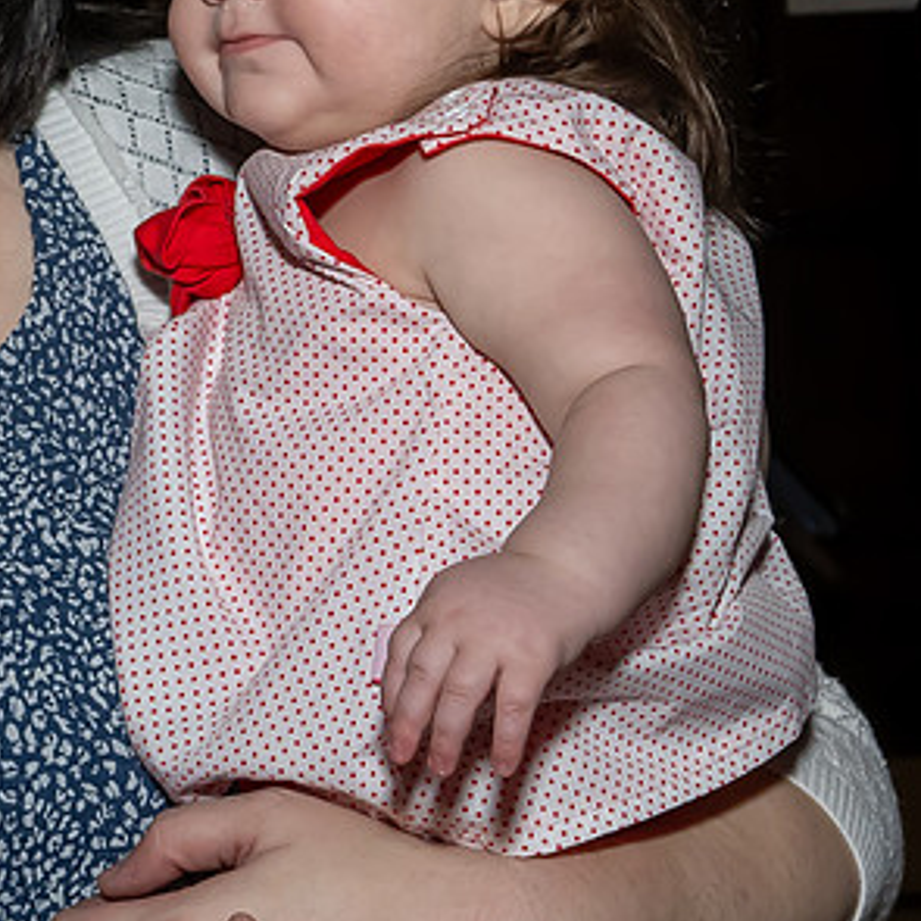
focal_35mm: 150
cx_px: 104
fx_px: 4515
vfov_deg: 11.6
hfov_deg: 11.6
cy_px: 338
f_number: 8
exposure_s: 1/250
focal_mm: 31
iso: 500
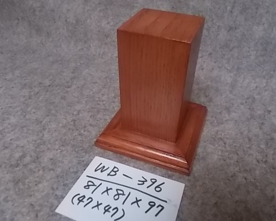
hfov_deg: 62.1
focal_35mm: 28
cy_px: 109
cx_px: 151
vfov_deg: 51.5
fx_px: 229
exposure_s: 1/250
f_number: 3.2
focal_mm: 4.6
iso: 400
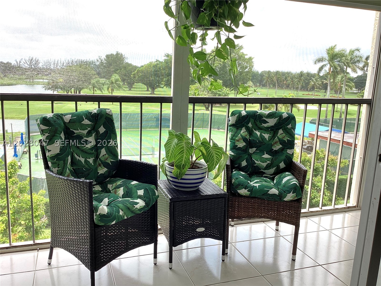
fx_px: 341
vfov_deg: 45.4
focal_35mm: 31
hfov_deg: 58.4
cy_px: 143
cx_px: 190
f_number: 2.4
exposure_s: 1/120
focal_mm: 3.3
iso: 25
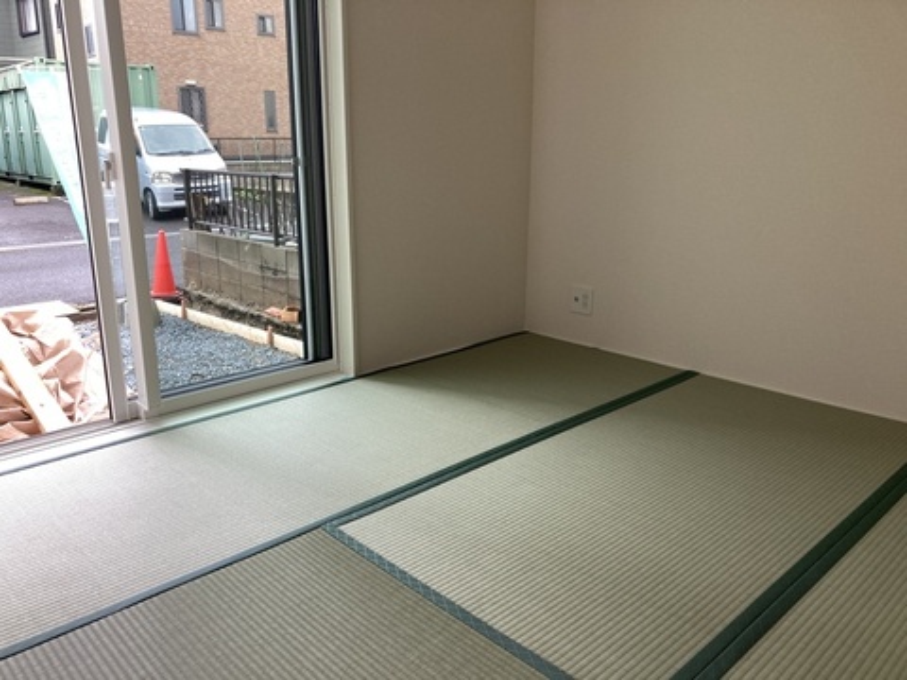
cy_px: 340
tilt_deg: -16.0
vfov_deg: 49.7
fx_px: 734
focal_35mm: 28
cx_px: 454
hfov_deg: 63.4
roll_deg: -0.6
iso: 50
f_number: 1.8
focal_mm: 3.99
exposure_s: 1/121
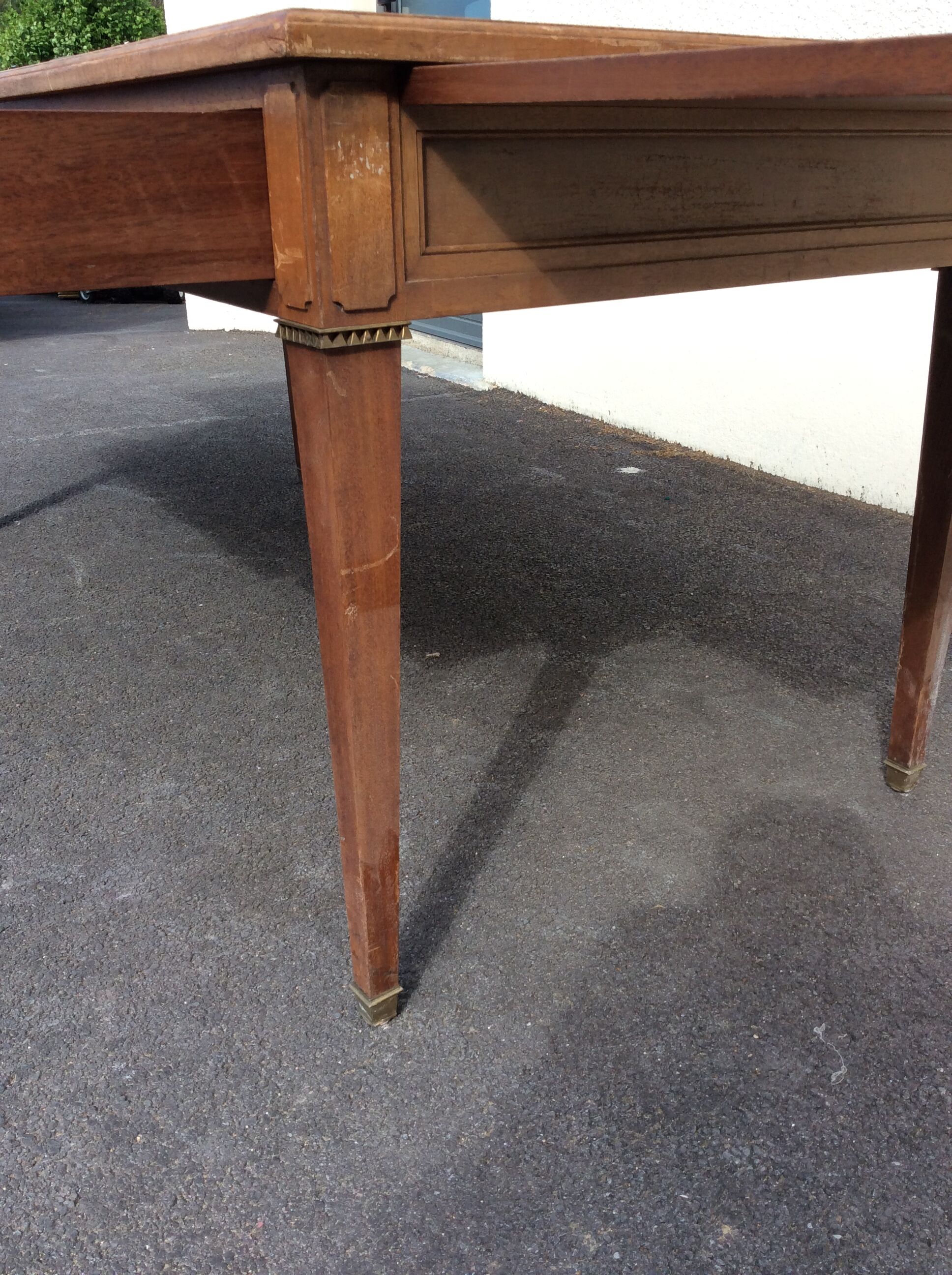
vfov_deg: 56.9
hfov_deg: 44.1
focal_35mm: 32
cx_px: 476
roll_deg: -1.2
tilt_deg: -24.4
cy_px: 638
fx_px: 1177
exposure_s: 1/411
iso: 32
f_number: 2.4
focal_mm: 3.3
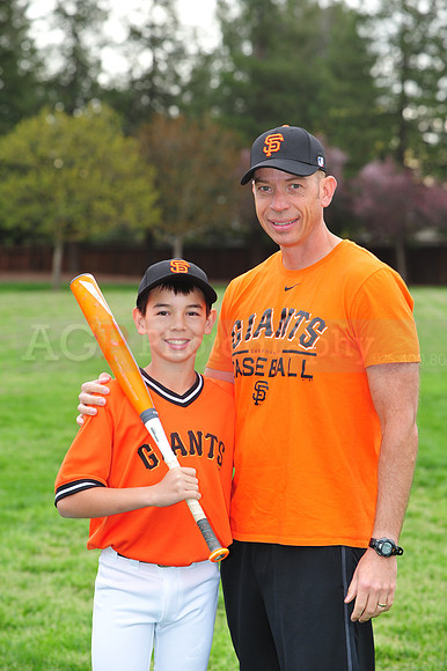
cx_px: 224
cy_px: 336
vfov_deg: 17.1
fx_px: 2237
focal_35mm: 120
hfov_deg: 11.4
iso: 400
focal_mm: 120
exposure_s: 1/200
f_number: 7.1
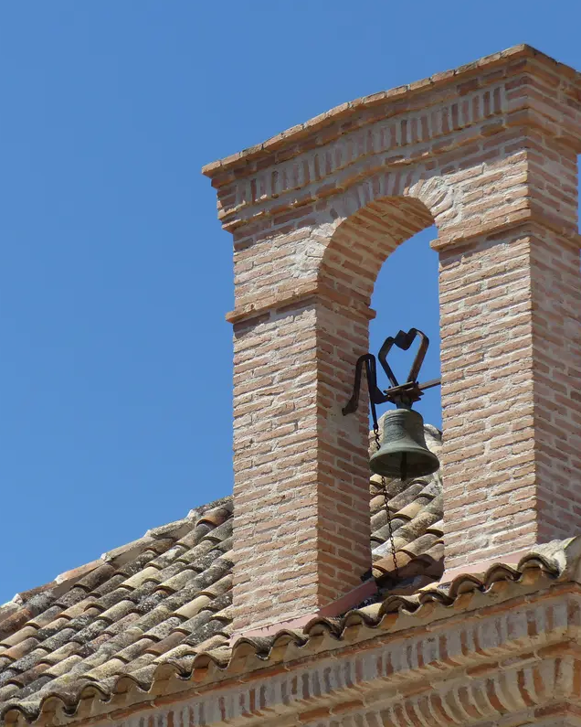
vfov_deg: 9.5
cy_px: 362
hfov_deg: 7.6
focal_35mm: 203
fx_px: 4363
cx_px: 240
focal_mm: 27.8
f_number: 4
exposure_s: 1/1000
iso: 100
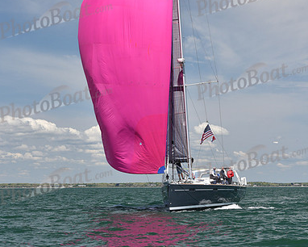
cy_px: 49
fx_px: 1104
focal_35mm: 121
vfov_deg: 12.7
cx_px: 154
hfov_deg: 15.9
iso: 400
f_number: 7.1
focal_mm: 85
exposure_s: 1/800
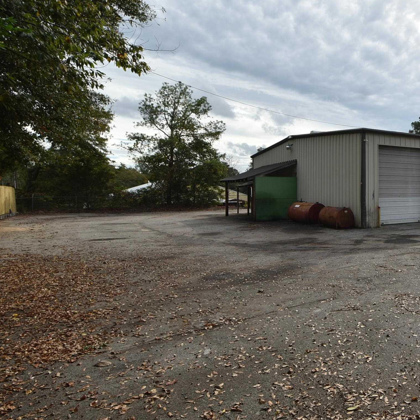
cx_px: 386
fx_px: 343
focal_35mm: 25
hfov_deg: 54.0
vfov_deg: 62.8
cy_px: 193
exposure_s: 1/250
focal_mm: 10
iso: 110
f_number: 8
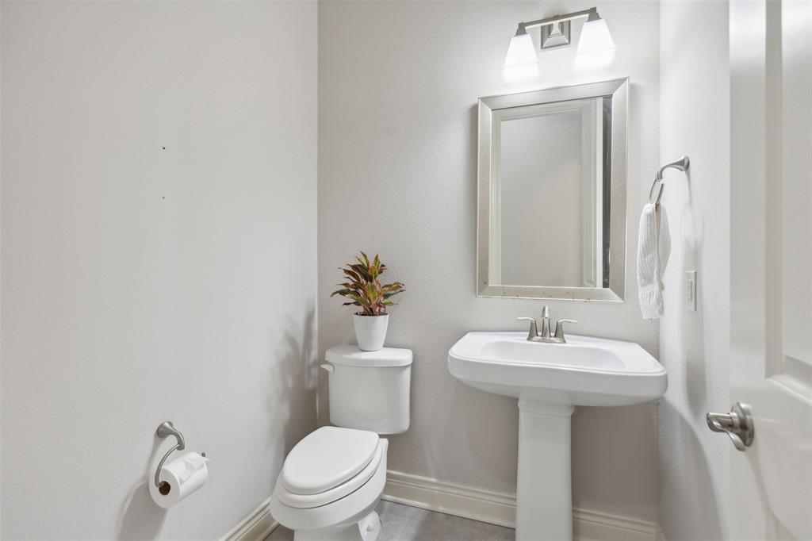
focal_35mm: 17
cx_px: 406
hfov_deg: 93.3
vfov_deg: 70.4
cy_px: 270
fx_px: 383
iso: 200
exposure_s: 1/10
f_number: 5.6
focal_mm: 17
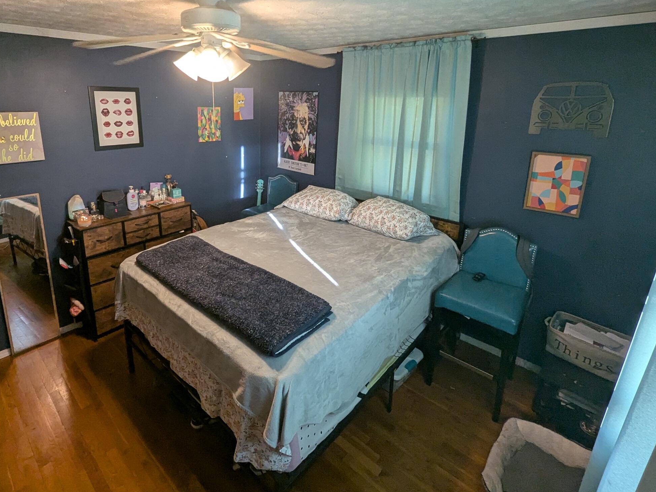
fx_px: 322
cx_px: 275
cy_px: 179
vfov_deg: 73.2
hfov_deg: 90.3
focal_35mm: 17
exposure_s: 1/60
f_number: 2.2
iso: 192
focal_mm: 1.95
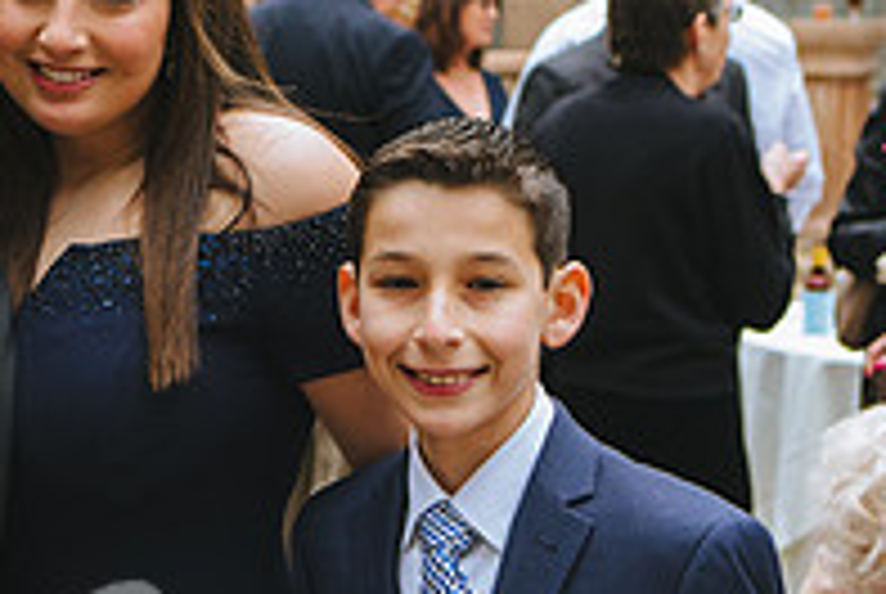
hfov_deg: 19.0
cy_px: 326
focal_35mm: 103
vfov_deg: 13.3
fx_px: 2539
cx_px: -99
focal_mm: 35
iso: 1600
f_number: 3.5
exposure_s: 1/250
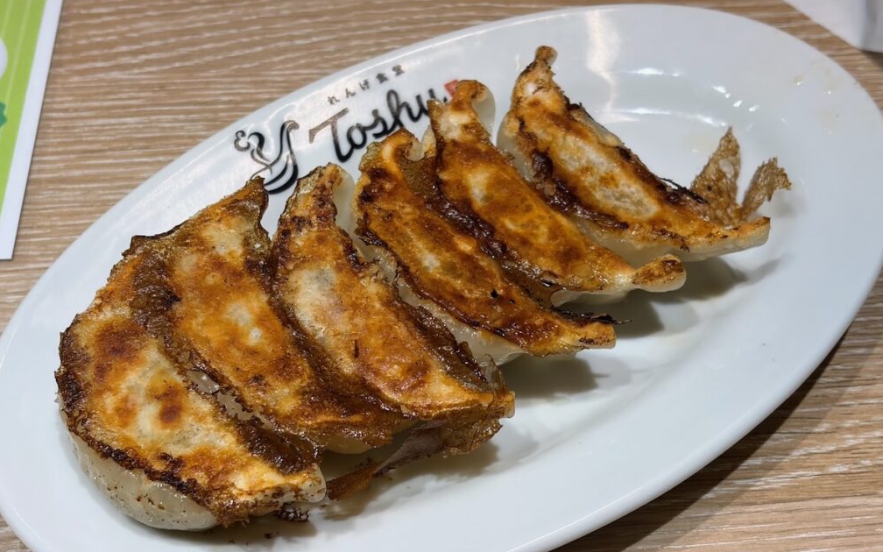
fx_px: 1348
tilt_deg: -50.9
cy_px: 332
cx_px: 438
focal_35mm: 56
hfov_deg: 36.3
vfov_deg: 23.1
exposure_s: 1/146
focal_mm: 5.96
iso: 25
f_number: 1.6
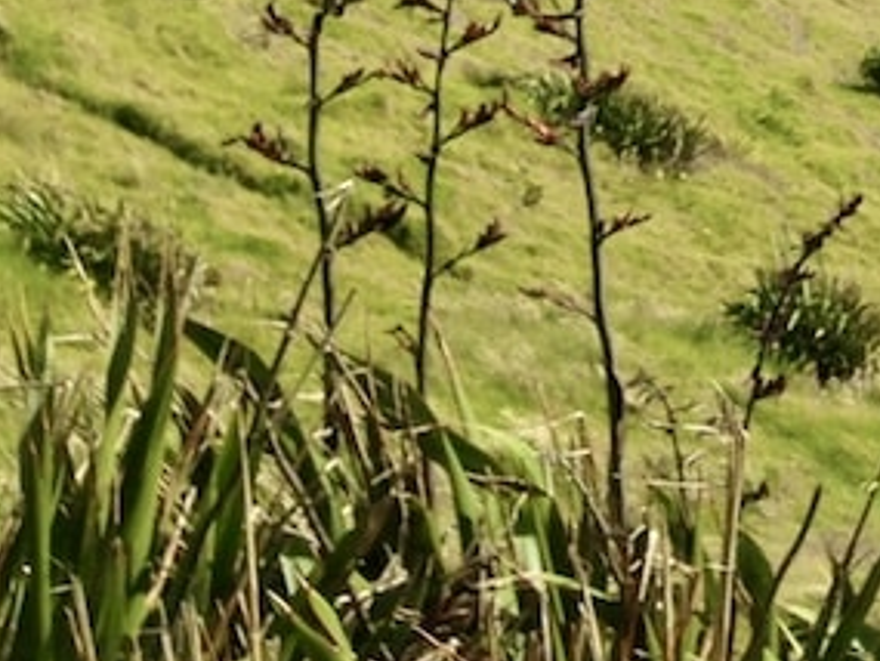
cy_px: -503
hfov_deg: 12.8
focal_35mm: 139
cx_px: 1630
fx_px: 3535
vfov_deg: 10.1
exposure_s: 1/1261
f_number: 2.4
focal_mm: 4.12
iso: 50
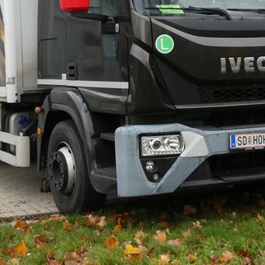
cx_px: 124
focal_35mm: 83
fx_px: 719
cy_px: 48
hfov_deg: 20.9
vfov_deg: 20.6
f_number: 3.8
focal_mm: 7.2
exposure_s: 1/80
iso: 320
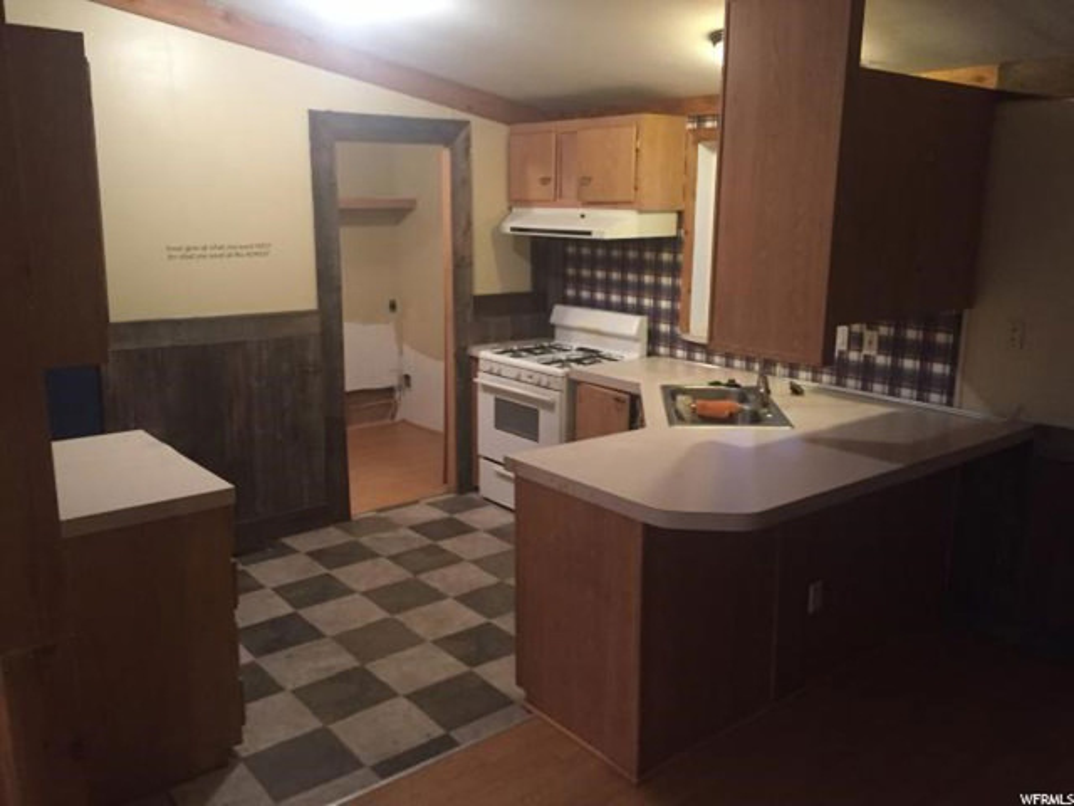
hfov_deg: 61.7
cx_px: 537
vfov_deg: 48.2
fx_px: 900
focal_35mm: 29
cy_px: 403
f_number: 2.2
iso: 250
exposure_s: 1/17
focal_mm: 4.15
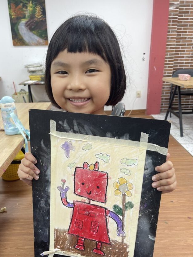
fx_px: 223
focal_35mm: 30
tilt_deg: -22.6
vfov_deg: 59.6
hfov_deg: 46.8
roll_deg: +1.9
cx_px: 88
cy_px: 150
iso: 50
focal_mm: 5.1
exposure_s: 1/100
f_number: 1.6
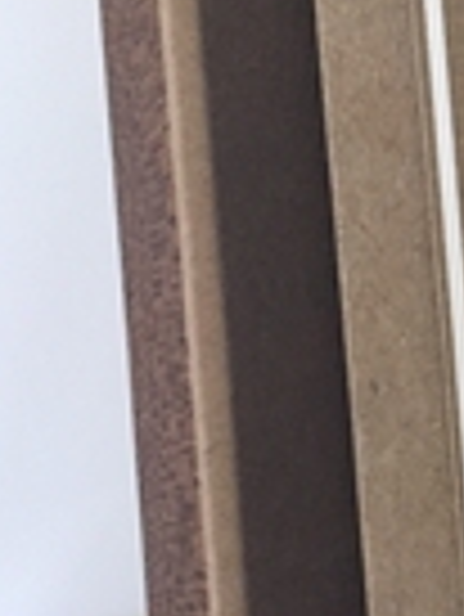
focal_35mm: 95
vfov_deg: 20.6
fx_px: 1695
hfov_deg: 14.7
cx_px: 646
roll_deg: -2.3
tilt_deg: -11.3
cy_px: 301
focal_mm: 4.15
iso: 250
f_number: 2.2
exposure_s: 1/17
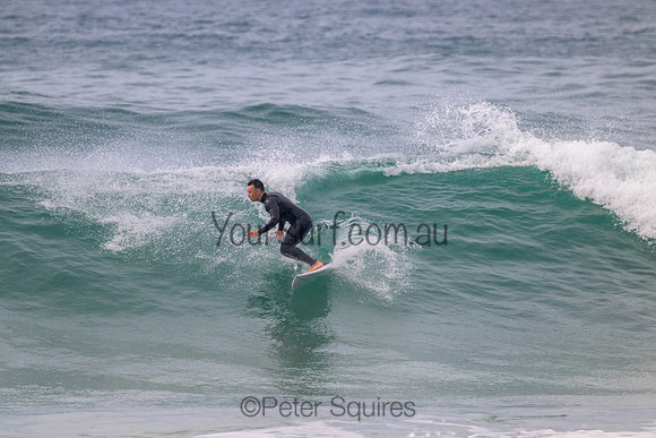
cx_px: 328
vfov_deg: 1.7
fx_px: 14581
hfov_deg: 2.6
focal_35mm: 800
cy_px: 219
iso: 1100
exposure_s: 1/2000
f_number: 11
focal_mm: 800
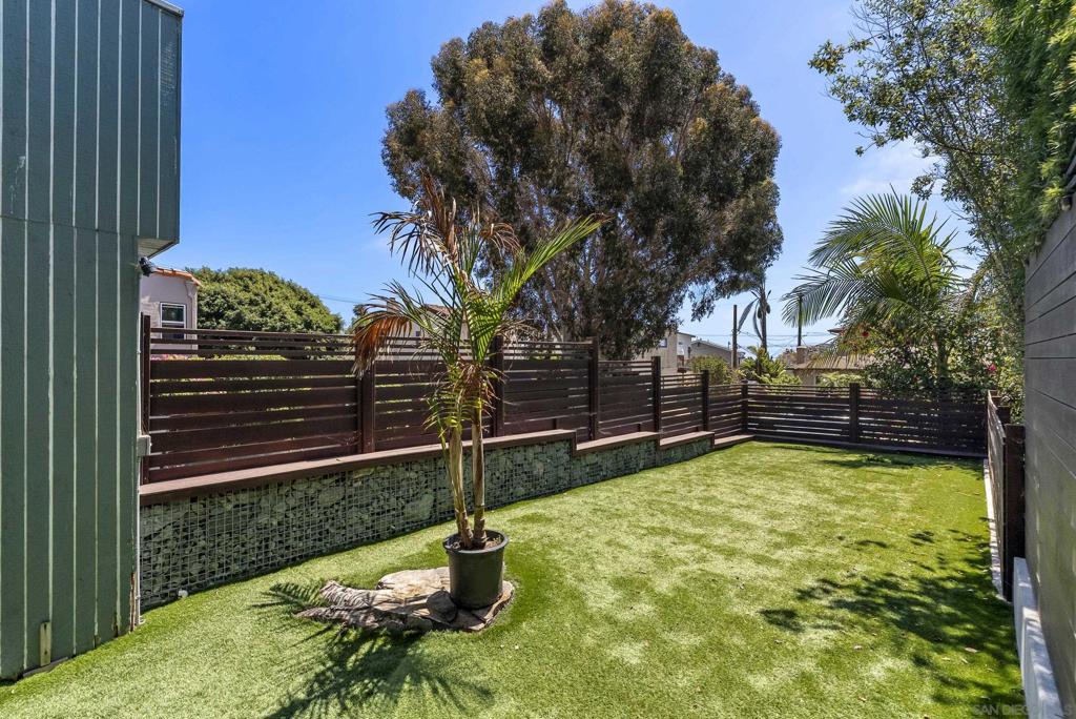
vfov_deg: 73.8
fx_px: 478
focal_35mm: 16
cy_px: 360
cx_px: 538
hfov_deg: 96.7
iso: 500
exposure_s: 1/1000
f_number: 8
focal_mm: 16
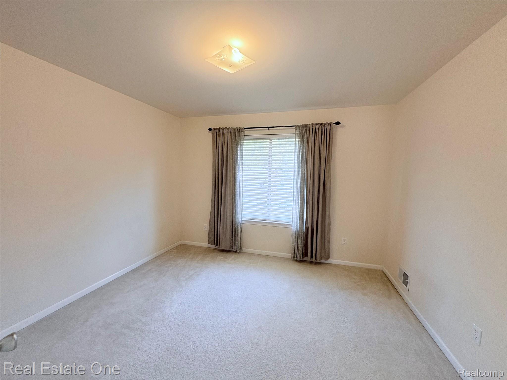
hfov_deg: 102.1
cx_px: 254
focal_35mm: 14
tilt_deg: -4.4
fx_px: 205
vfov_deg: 85.7
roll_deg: -0.3
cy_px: 190
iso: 125
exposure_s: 1/99
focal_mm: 2.22
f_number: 2.2
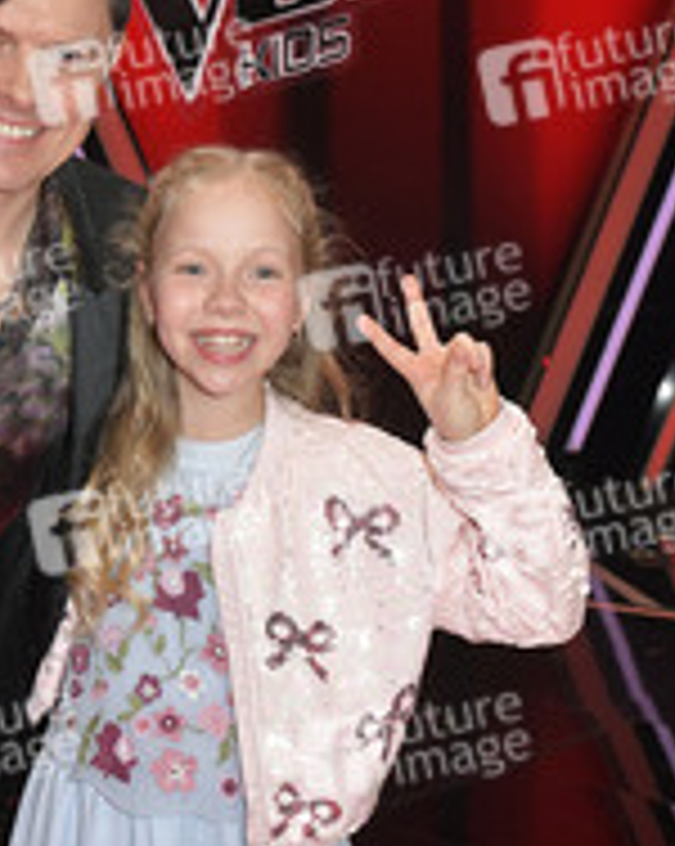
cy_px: 410
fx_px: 1801
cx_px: 25
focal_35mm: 72
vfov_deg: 26.4
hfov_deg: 20.6
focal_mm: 32
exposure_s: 1/200
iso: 2500
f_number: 7.1
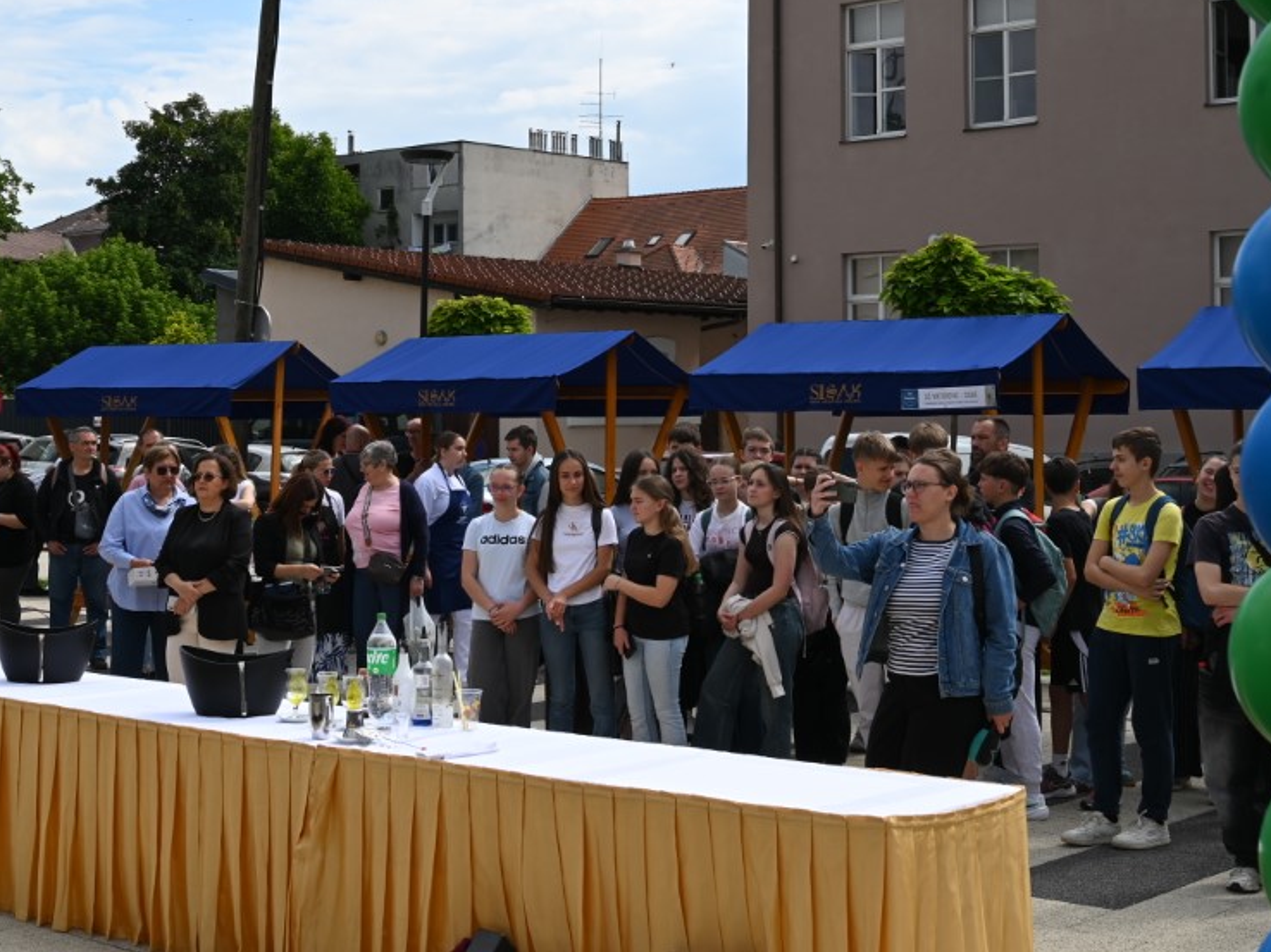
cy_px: 293
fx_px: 2092
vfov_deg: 25.5
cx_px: 480
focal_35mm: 57
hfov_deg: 33.6
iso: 100
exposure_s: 1/200
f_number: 10
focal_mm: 38
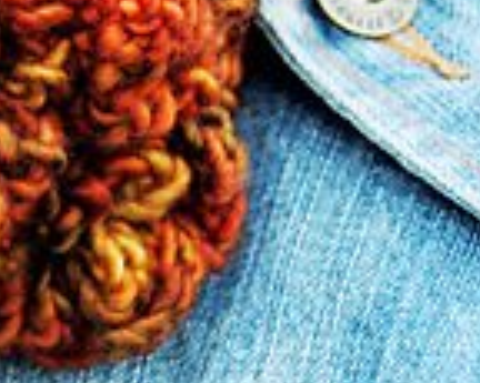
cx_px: -163
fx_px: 2371
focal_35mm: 167
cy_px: -82
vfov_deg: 9.1
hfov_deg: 11.2
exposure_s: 1/125
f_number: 5.6
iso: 180
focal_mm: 34
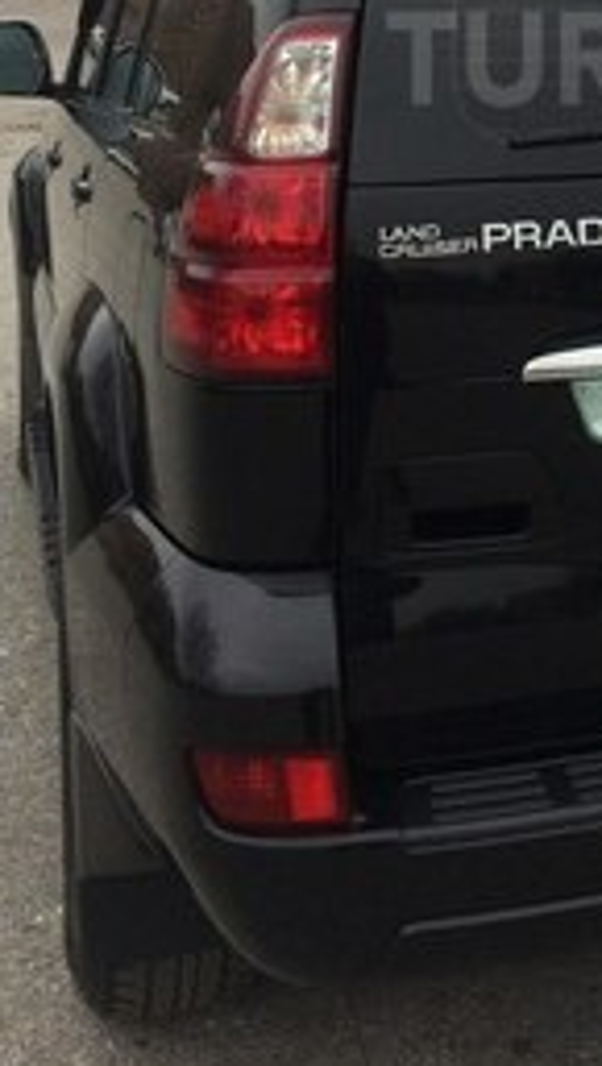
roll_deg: +0.9
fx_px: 1727
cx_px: 706
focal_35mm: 61
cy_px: 58
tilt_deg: -3.2
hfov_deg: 18.8
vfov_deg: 32.2
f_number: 2.2
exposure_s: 1/641
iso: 32
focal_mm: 4.15
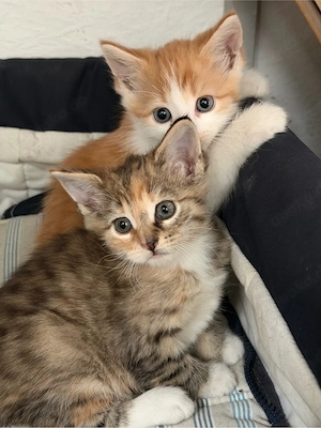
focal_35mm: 48
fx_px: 593
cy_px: 214
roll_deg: +1.0
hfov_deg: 30.3
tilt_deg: -28.3
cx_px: 160
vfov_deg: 39.7
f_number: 1.78
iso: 800
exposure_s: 1/30
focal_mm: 6.76
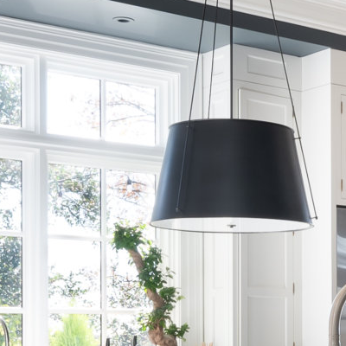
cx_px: 455
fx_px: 1153
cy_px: 312
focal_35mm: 102
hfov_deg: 16.1
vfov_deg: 16.8
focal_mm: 16
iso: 800
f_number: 13
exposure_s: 1/320
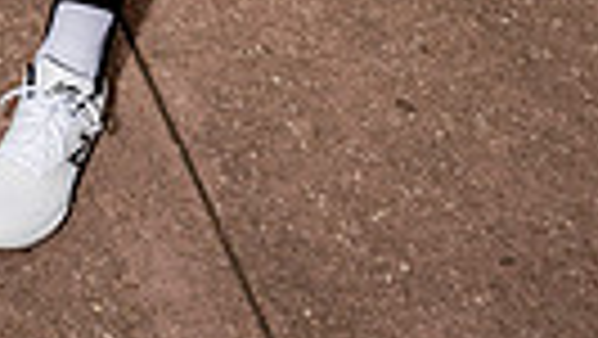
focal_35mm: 184
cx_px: 85
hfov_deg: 11.6
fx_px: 2919
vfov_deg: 6.2
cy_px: -604
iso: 320
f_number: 8
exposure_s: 1/250
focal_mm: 52
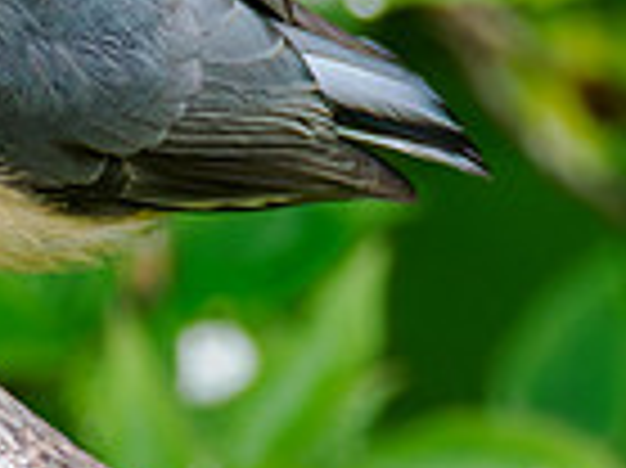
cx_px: -650
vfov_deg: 0.3
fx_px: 87361
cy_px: 10
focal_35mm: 4835
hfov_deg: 0.4
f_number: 5.6
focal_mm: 420
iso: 1000
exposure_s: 1/1000
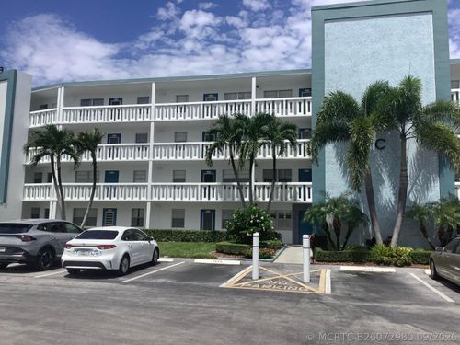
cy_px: 172
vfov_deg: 45.4
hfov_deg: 58.4
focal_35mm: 31
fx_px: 412
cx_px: 230
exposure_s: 1/2469
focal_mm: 3.3
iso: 25
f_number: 2.4
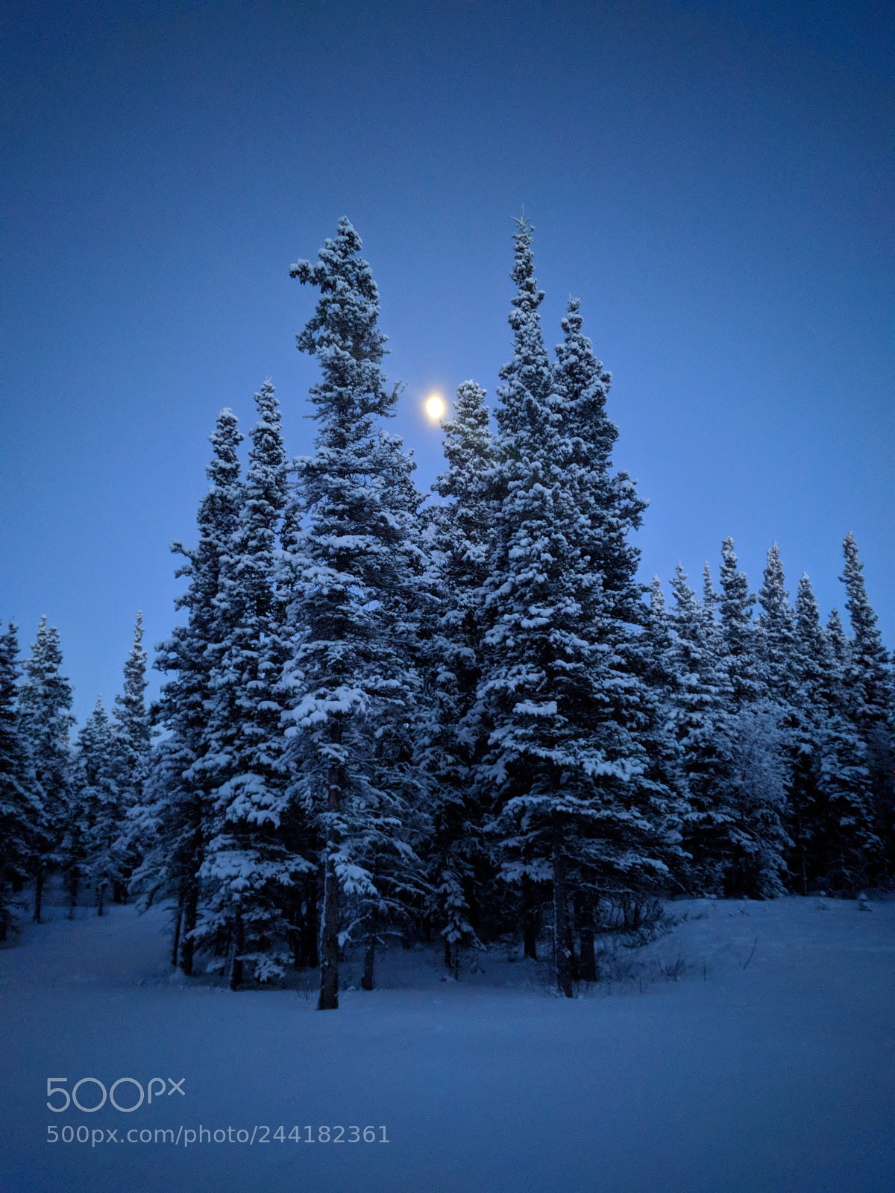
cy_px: 596
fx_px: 896
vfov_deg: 67.3
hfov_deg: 53.1
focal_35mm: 26
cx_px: 448
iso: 2256
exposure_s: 1/10.9
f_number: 2
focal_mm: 4.67
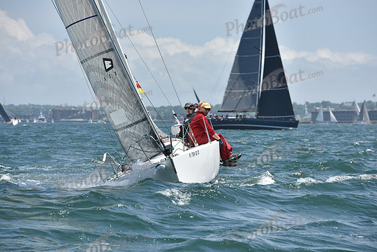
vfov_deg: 6.4
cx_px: 189
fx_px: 2251
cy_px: 129
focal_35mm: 215
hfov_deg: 9.6
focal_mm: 200
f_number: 7.1
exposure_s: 1/1250
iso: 250
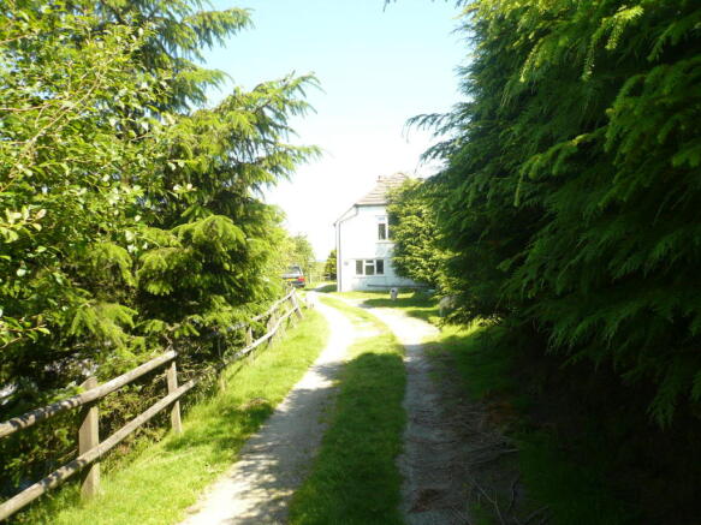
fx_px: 567
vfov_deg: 49.7
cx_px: 350
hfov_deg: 63.5
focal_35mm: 28
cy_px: 262
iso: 100
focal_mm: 4.6
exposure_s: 1/320
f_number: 2.8
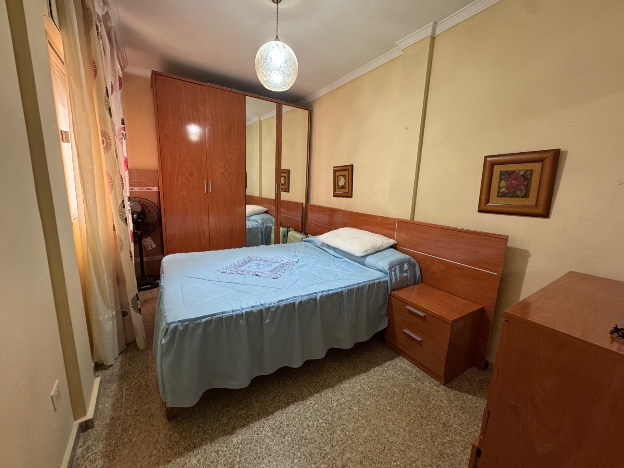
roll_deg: -1.7
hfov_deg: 102.1
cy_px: 234
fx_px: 252
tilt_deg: -9.4
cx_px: 312
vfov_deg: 85.7
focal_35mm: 14
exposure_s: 1/50
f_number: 2.2
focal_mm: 2.22
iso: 400
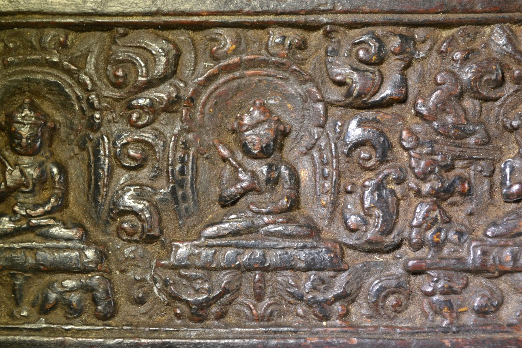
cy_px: 174
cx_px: 261
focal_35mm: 68
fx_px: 979
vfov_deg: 20.2
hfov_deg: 29.9
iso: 140
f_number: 8
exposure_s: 1/125
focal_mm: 45
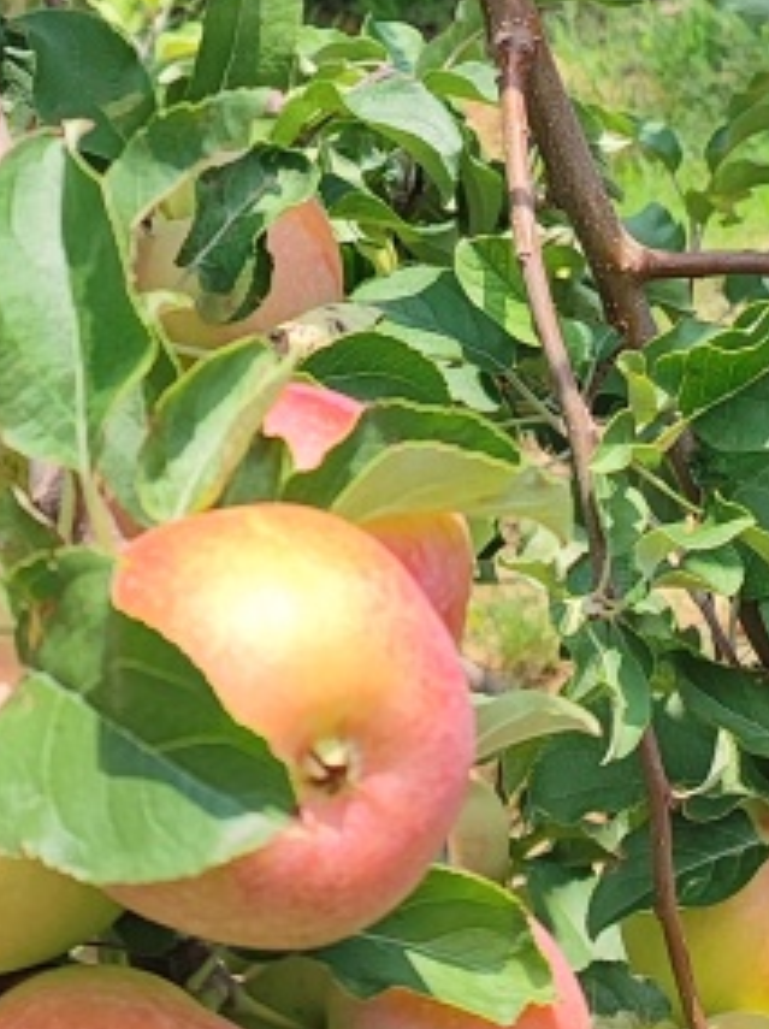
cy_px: 150
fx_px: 2672
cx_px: 375
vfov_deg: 21.4
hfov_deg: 16.4
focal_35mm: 90
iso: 50
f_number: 1.65
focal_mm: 5.26
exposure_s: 1/912
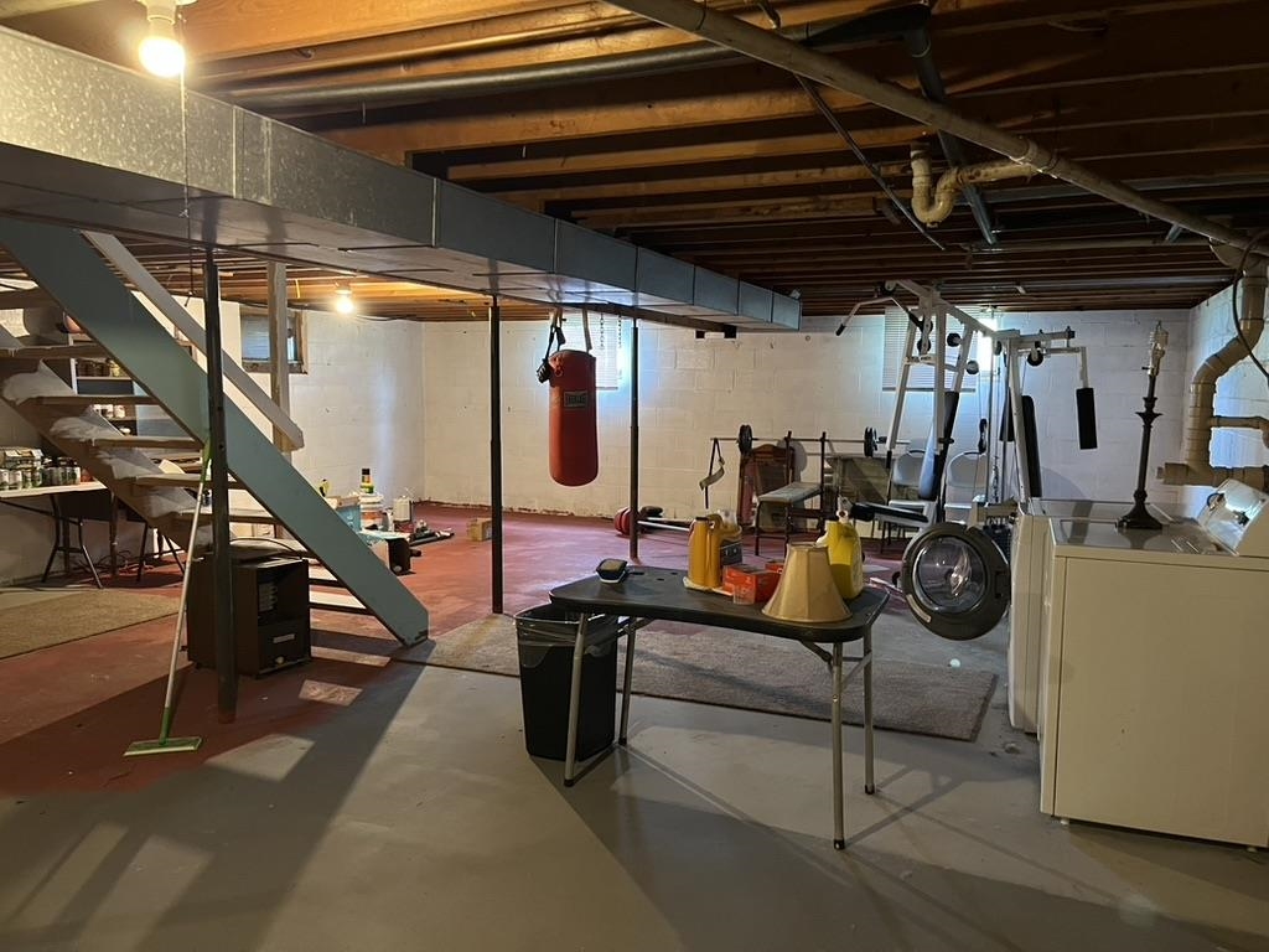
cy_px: 476
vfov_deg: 53.1
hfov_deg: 67.3
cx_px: 634
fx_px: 953
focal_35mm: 26
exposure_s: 1/30
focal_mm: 5.1
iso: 500
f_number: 1.6
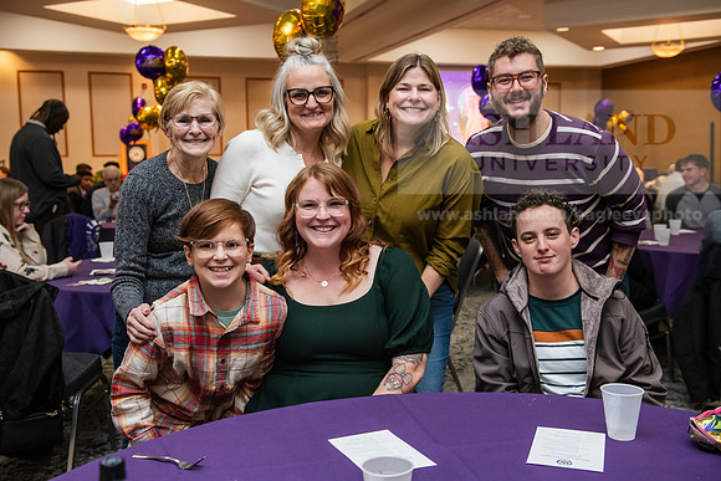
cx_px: 360
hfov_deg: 48.4
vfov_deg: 33.4
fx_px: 801
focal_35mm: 40
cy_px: 240
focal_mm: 40
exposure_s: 1/160
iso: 2500
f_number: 4
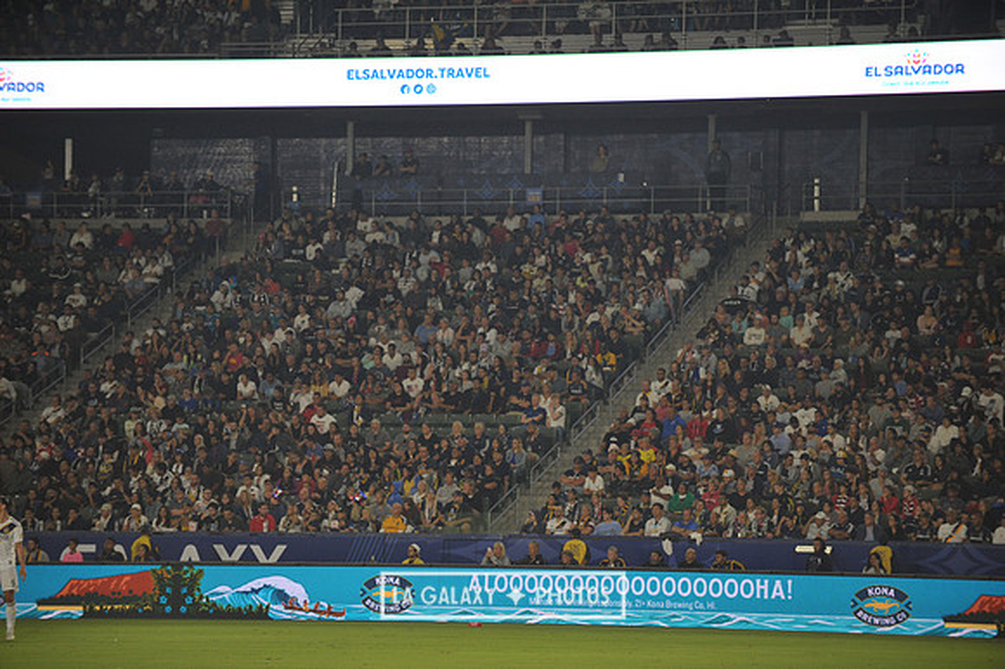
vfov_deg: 8.1
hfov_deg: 12.1
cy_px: 334
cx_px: 502
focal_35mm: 170
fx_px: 4743
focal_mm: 170
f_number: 2.8
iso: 1250
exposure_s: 1/1000
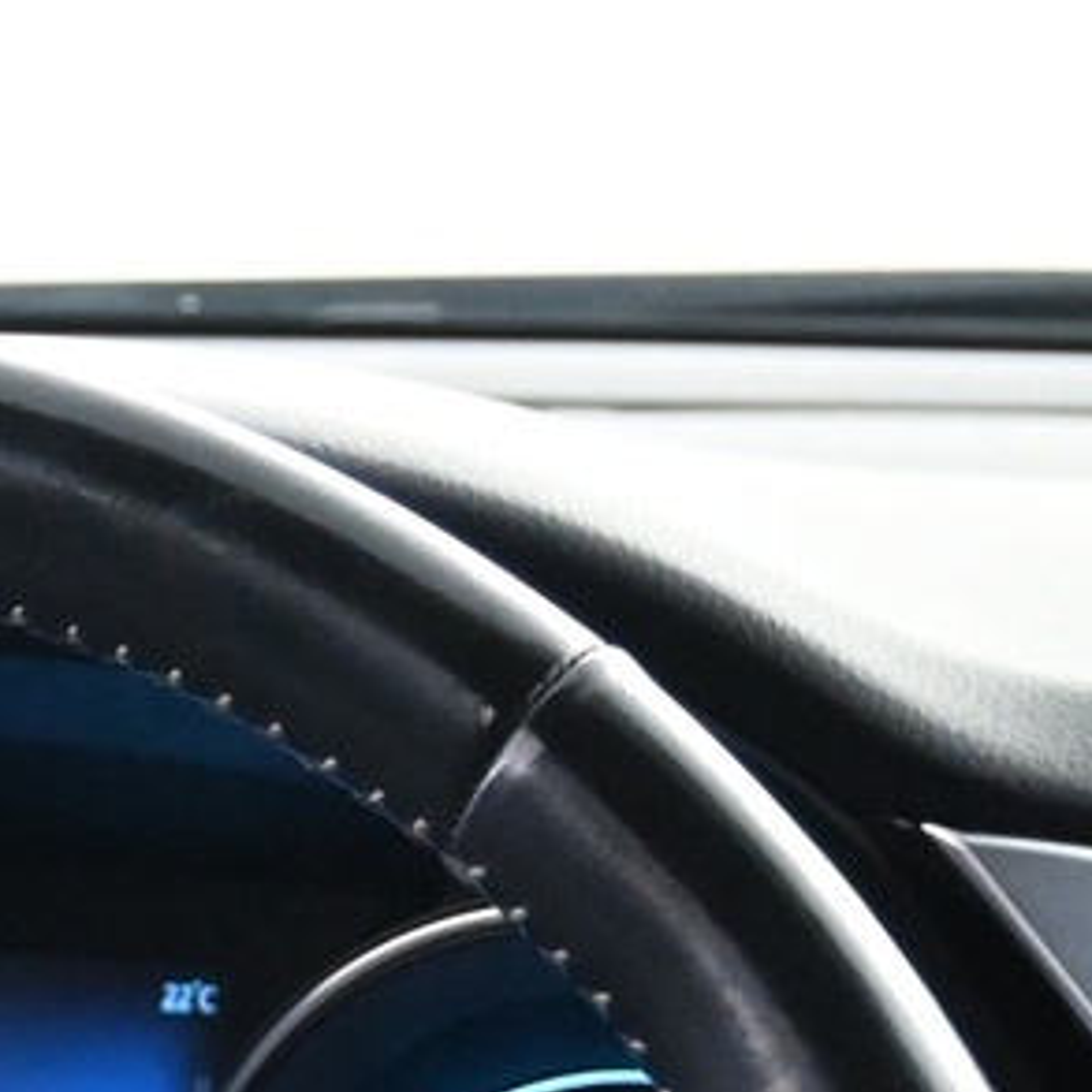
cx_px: -563
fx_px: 6657
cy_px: 1942
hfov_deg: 9.1
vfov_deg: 9.0
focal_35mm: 187
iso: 4500
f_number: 4.5
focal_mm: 26.5
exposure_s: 1/40
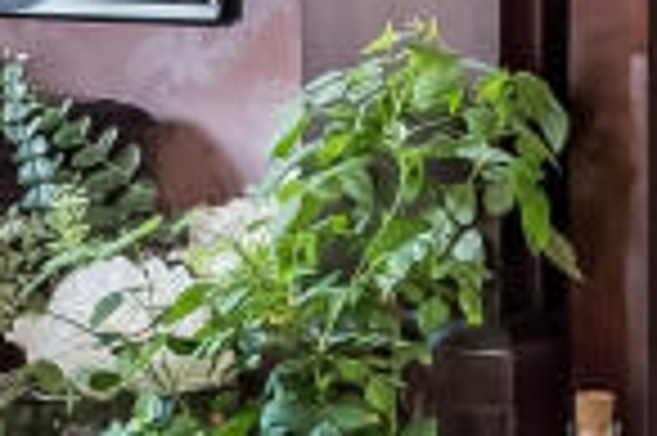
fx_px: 4612
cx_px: 1386
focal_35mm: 253
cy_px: -79
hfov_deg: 7.7
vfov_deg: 5.4
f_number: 2.8
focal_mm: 24
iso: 320
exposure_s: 1/40
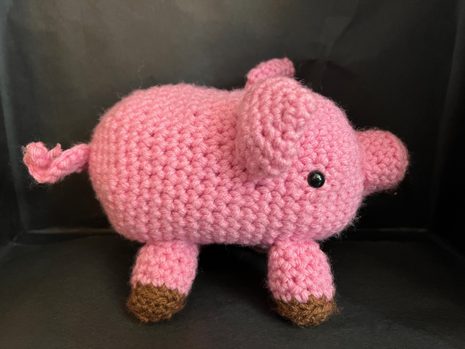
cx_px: 232
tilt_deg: -15.6
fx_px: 349
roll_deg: -0.4
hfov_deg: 67.3
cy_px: 174
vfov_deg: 53.1
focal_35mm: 26
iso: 500
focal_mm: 5.7
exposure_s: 1/40
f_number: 1.5
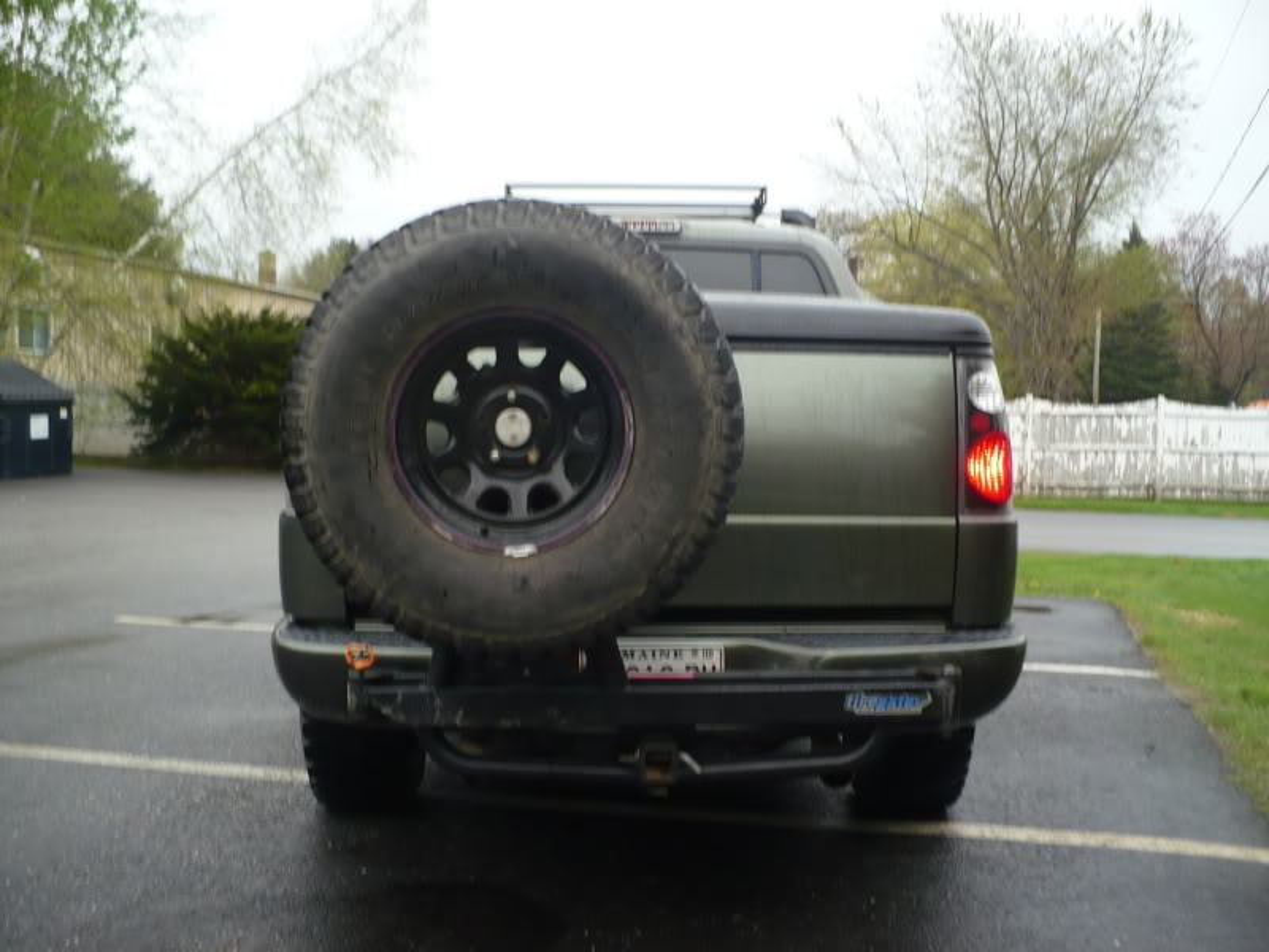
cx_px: 634
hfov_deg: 50.1
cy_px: 476
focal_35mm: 37
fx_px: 1356
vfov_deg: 38.7
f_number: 2.8
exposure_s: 1/30
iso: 100
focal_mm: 6.1
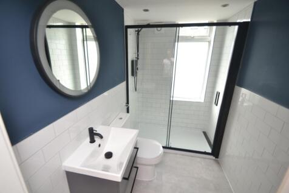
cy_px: 96
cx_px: 144
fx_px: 120
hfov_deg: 100.4
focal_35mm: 15
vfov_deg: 77.3
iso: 400
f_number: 4
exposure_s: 1/200
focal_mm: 10
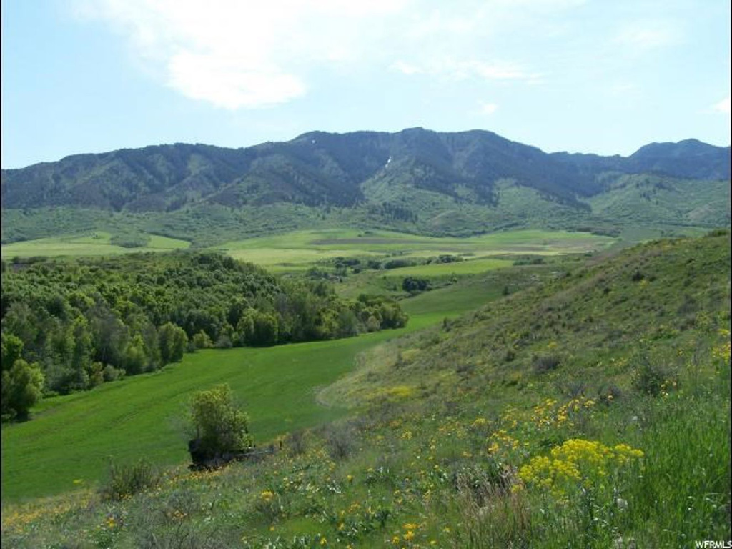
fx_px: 846
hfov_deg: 46.8
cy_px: 274
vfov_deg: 36.0
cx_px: 366
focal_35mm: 40
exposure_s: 1/640
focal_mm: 6.7
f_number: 4
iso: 80
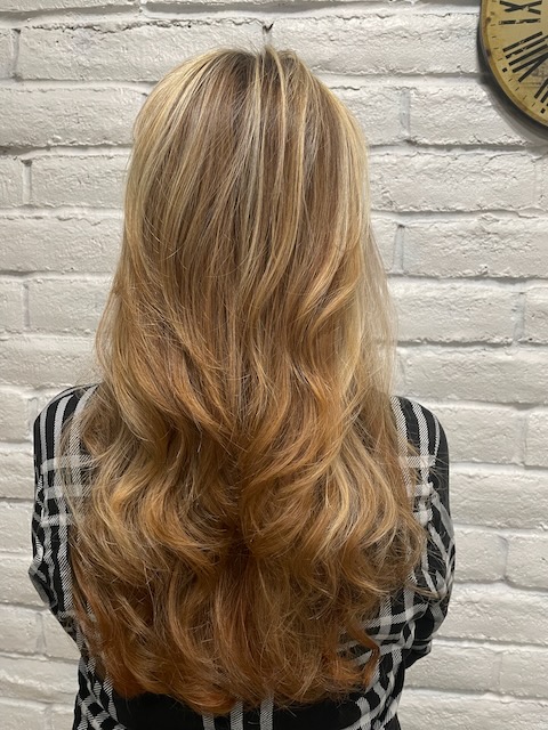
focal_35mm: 26
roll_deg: -1.0
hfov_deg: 53.1
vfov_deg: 67.3
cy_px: 365
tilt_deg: -7.8
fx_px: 549
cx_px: 274
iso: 160
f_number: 1.6
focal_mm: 4.2
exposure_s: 1/60
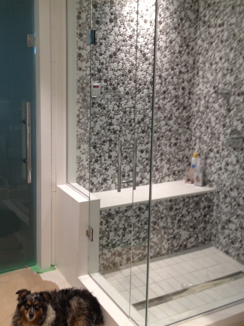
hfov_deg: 30.2
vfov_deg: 39.5
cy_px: 127
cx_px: 139
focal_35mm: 48
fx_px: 451
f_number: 2.4
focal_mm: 4.28
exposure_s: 1/20
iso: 80
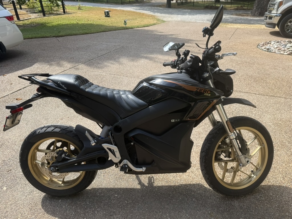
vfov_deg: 56.8
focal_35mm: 24
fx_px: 202
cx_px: 146
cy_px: 110
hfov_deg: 71.6
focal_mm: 6.76
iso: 80
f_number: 1.78
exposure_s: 1/1493
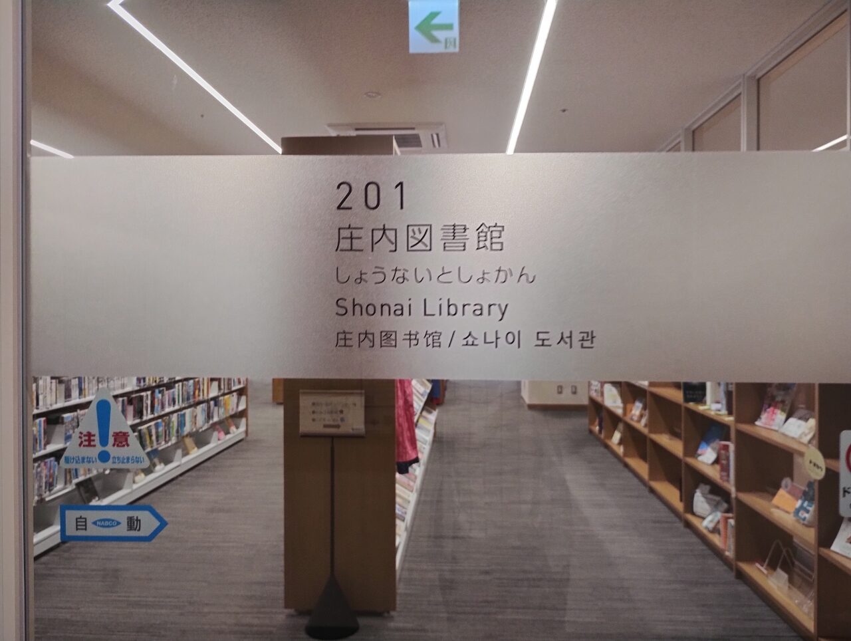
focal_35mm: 28
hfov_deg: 63.4
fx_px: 689
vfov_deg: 49.9
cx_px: 426
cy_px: 320
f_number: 1.8
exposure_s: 1/40
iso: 772
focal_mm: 4.27
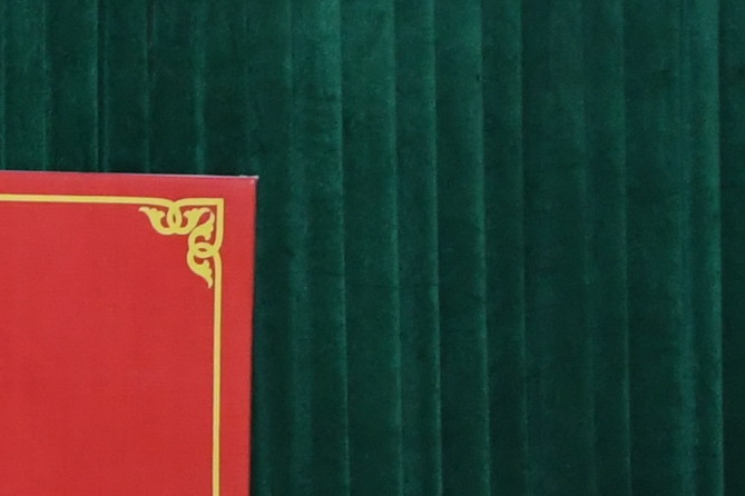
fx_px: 4263
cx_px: -1487
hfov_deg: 8.4
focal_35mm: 206
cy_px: 772
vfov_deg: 6.6
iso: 1600
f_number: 5
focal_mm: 22
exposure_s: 1/200
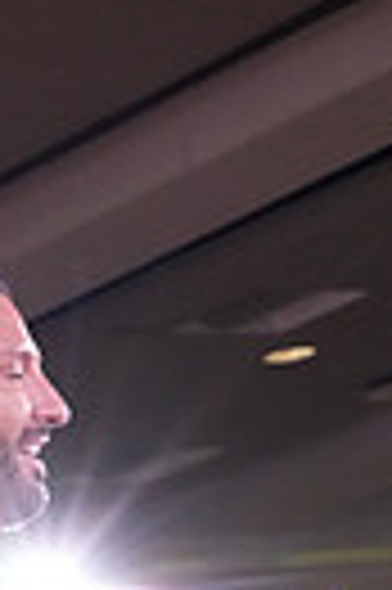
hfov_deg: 5.4
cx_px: 611
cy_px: 1135
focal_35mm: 253
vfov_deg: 7.8
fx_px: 4143
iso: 8000
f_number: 7.1
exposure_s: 1/250
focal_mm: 57
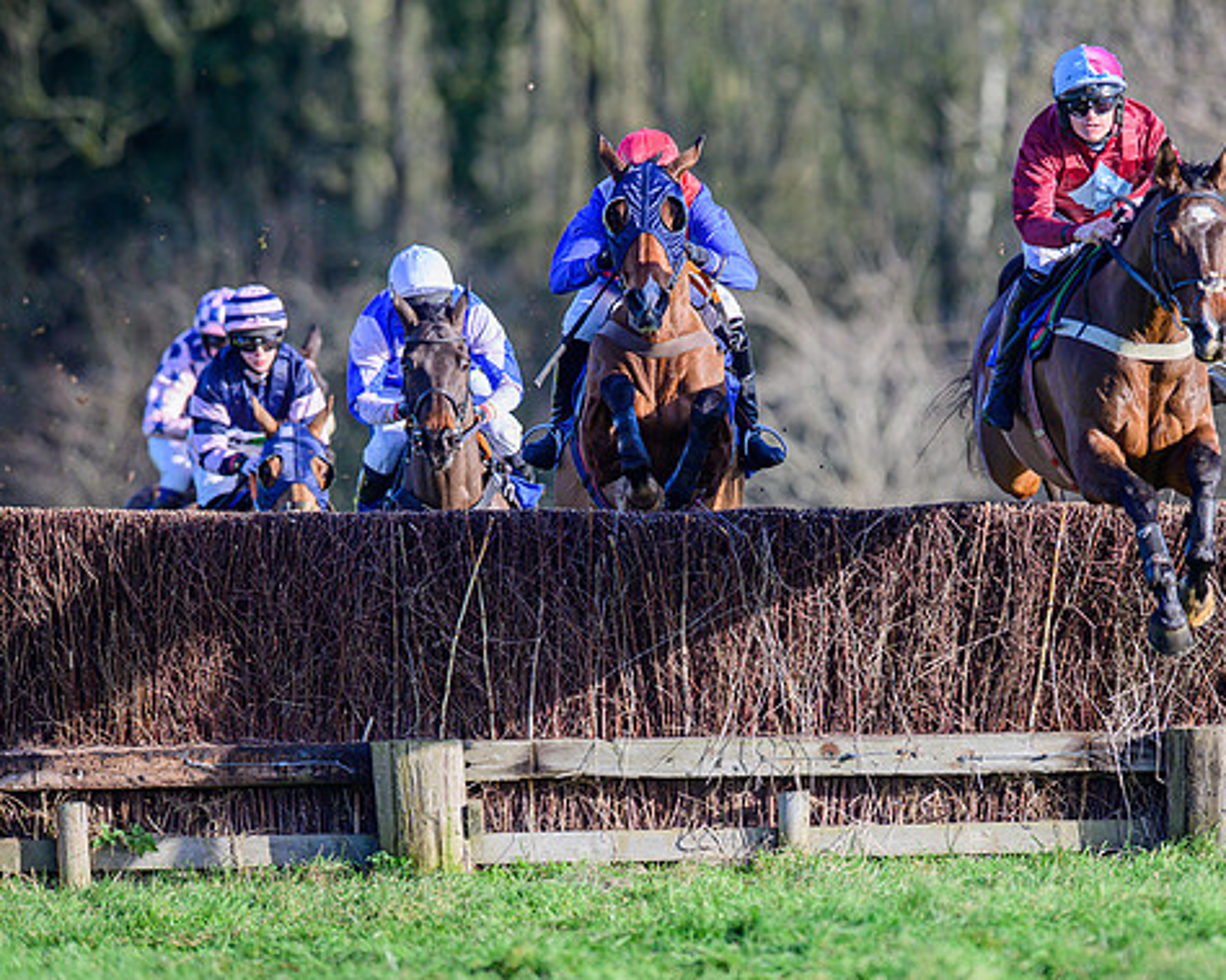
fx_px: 19445
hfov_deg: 3.6
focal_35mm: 536
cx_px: 692
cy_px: 409
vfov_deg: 2.9
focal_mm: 400
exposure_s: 1/2000
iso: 400
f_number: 5
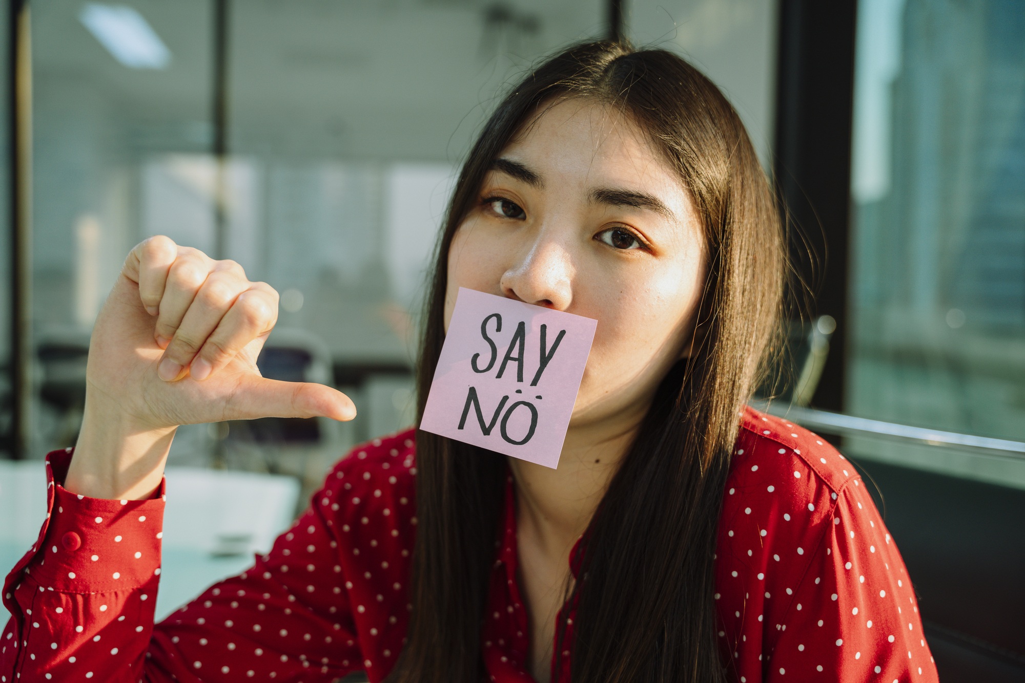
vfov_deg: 37.2
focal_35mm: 36
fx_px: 1017
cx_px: 512
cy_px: 342
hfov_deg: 53.5
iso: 250
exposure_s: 1/125
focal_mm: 35.7
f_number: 2.8
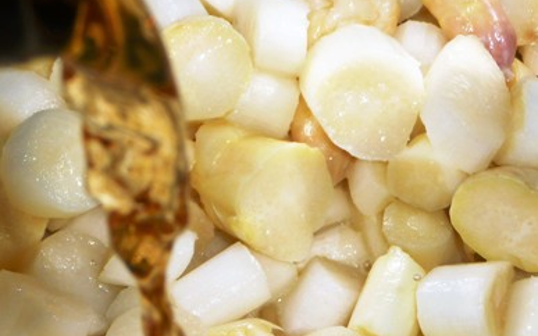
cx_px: 145
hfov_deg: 15.4
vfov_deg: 9.7
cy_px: 60
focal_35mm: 135
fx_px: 1980
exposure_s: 1/40
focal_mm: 13.1
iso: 100
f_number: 4.6
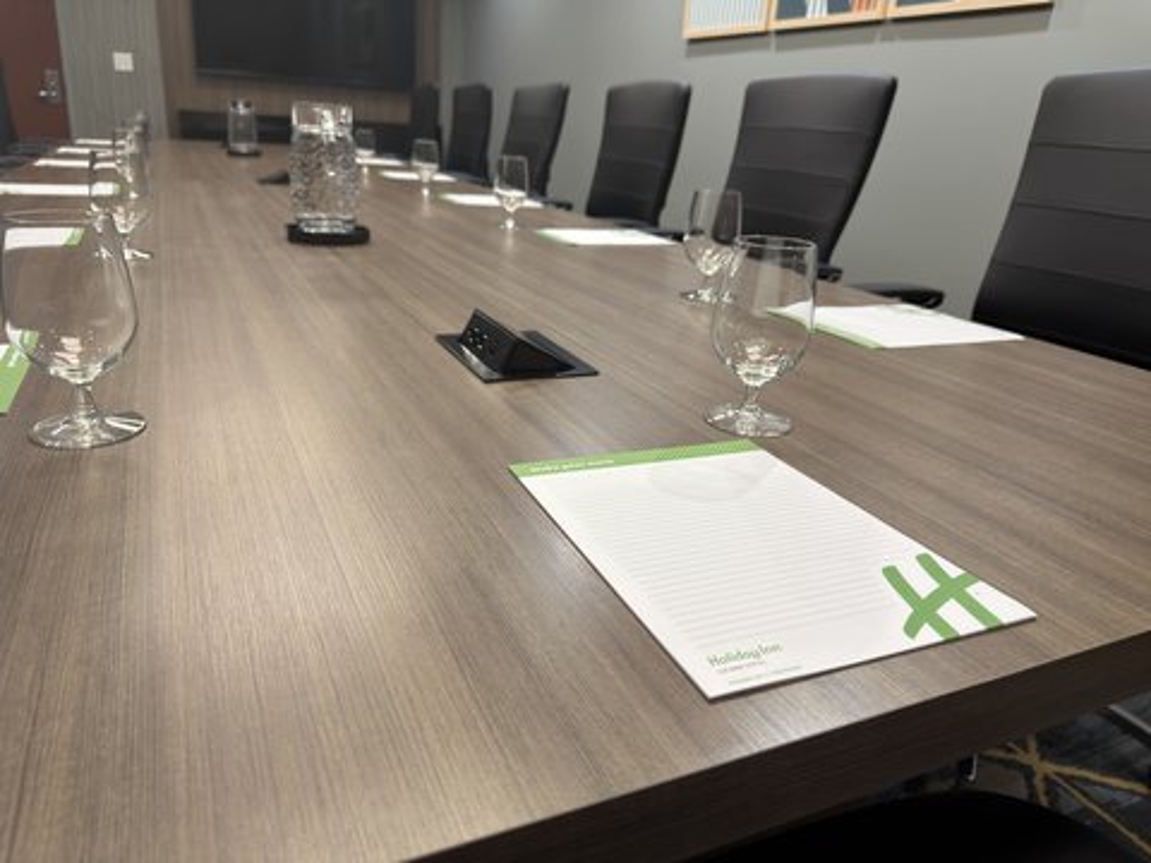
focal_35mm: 24
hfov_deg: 71.6
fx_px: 798
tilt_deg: -20.0
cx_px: 576
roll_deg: -3.8
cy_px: 432
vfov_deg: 56.8
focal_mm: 6.76
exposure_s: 1/60
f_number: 1.78
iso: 125
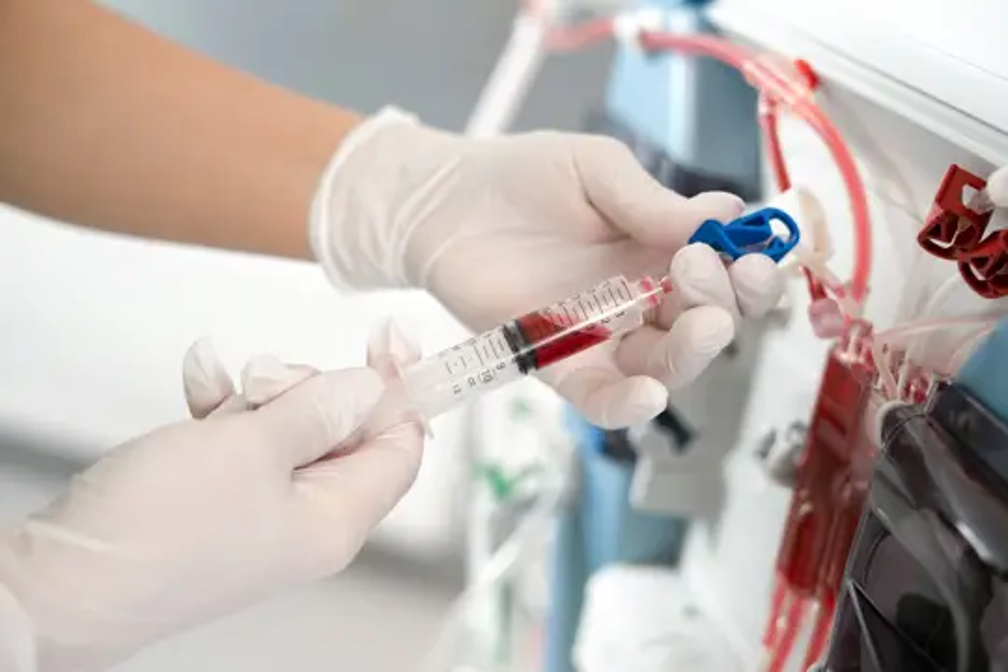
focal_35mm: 50
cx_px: 504
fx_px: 1400
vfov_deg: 27.0
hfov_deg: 39.6
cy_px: 336
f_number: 2.8
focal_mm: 50
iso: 100
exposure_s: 1/160
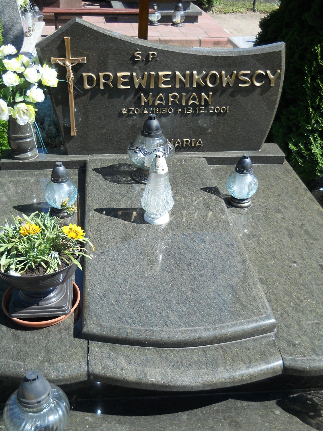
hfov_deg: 35.1
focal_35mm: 41
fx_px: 510
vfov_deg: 45.8
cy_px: 216
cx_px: 162
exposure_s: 1/160
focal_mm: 6.72
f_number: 5.5
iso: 80
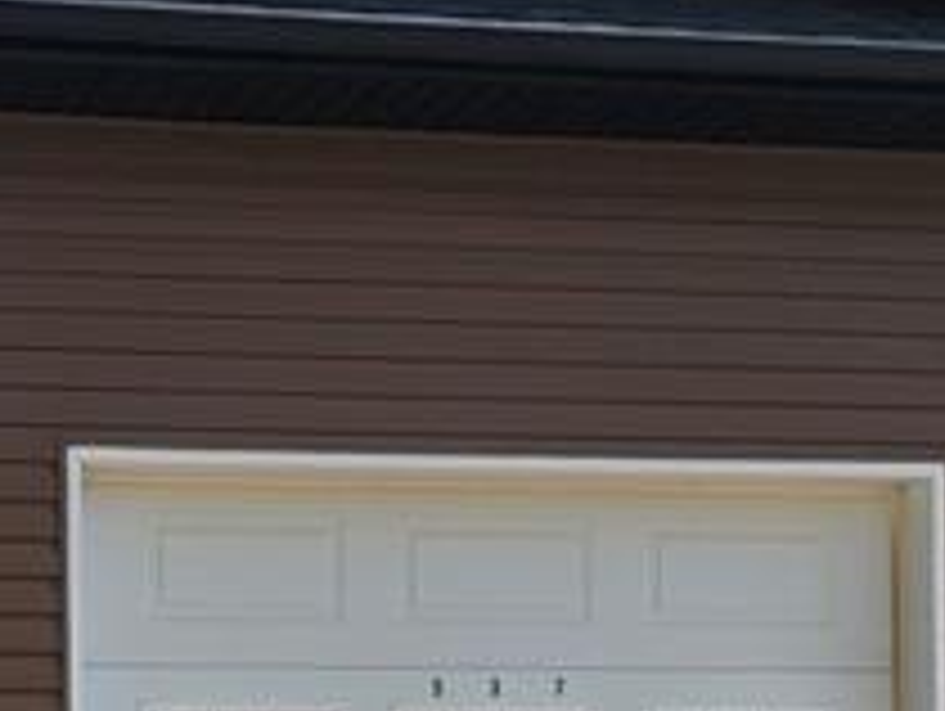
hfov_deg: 17.3
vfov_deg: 12.9
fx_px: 3061
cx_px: 99
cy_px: 873
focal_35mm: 112
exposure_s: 1/805
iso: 10
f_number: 1.7
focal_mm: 6.3
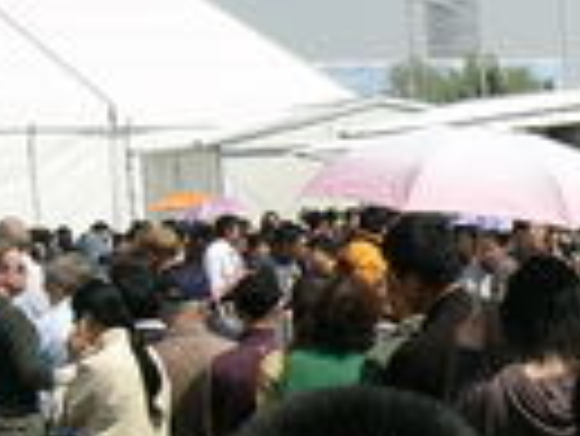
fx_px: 1912
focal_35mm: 114
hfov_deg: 16.4
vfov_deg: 13.0
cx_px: 733
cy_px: 272
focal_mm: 5.8
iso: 50
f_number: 8
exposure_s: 1/160
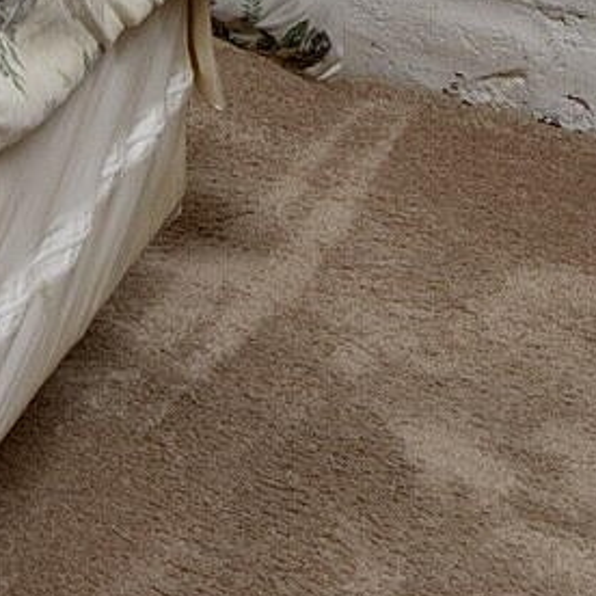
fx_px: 3195
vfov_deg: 8.7
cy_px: -1211
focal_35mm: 164
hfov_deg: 8.2
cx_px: -1460
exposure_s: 1/40
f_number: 9
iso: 200
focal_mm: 19
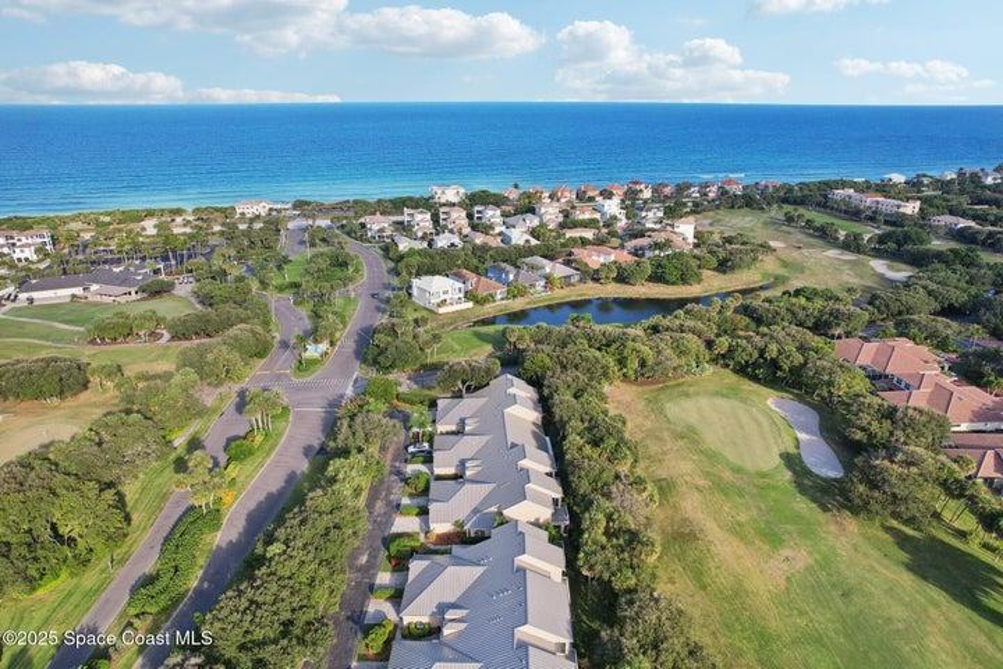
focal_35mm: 22
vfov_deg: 57.2
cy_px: 334
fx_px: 613
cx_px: 502
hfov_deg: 78.6
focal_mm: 8.4
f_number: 2.8
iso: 150
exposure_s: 1/1500
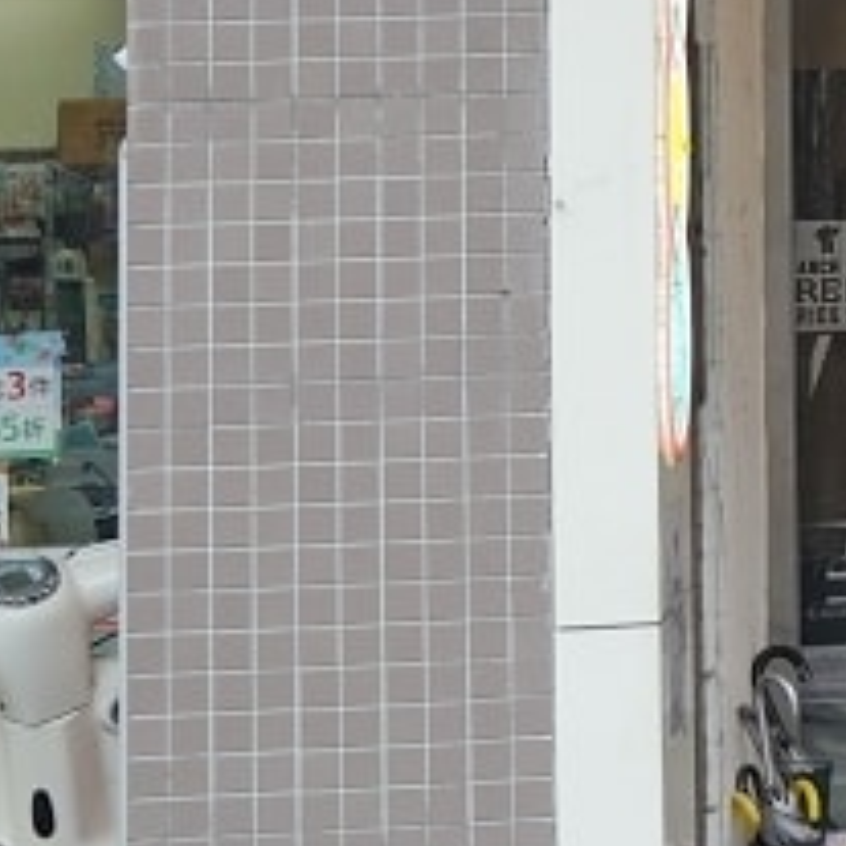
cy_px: -360
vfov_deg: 11.0
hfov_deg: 9.9
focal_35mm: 153
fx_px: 4230
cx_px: 2088
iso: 320
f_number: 4
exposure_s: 1/160
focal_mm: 31
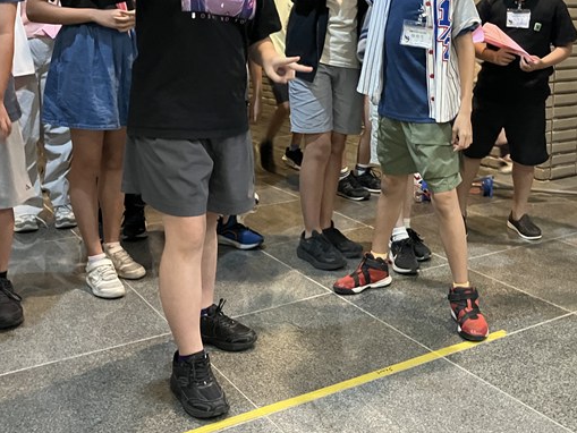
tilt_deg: -8.0
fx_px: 734
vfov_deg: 32.4
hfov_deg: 42.9
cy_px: 121
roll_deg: +1.5
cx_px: 325
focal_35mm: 44
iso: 500
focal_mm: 3.99
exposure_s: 1/30
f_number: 1.8
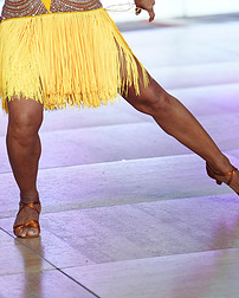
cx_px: 119
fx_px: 2764
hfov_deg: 5.0
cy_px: -43
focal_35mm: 313
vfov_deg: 6.1
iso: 1600
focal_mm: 145
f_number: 2.8
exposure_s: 1/500
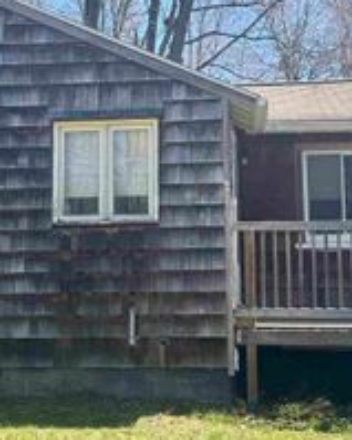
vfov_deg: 31.8
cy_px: 158
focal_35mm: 59
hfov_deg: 25.8
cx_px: 182
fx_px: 769
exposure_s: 1/2110
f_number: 1.78
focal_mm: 6.76
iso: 80
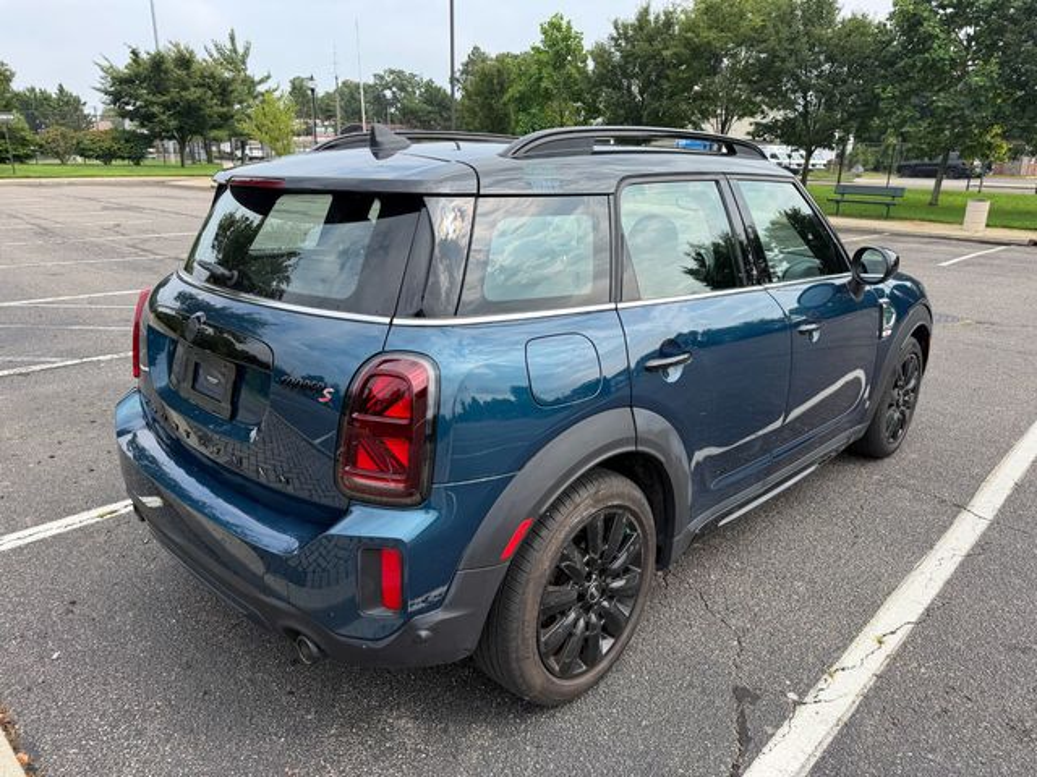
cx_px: 518
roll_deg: -0.8
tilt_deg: -17.2
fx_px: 719
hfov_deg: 71.6
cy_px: 388
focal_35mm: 24
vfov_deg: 56.8
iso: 80
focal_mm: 6.76
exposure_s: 1/1770
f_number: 1.78
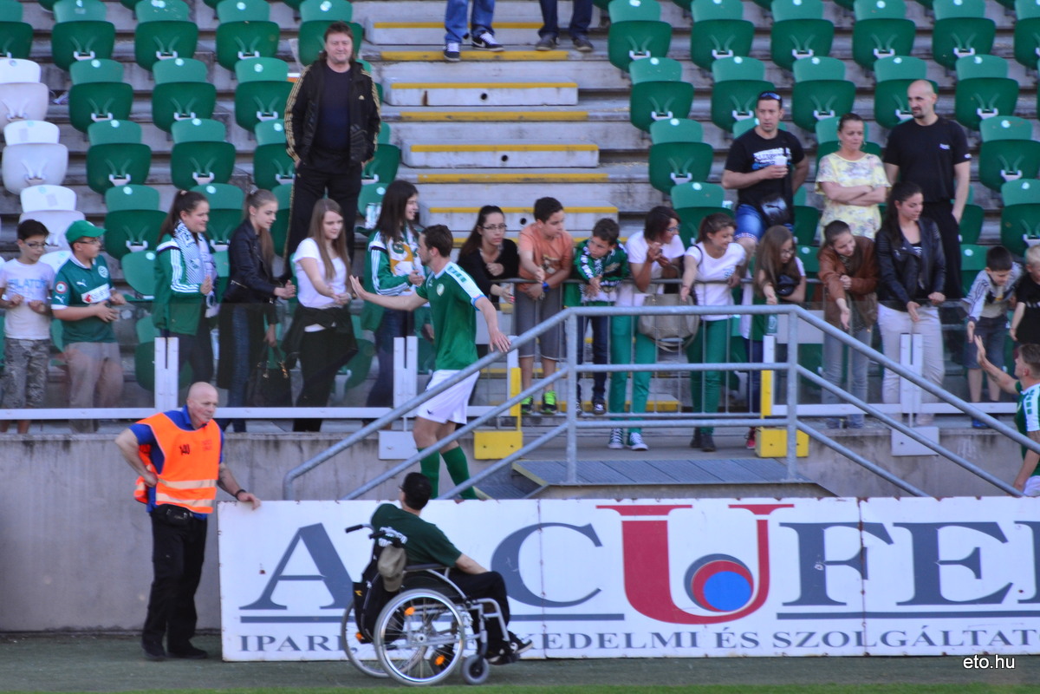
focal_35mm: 450
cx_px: 520
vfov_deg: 3.1
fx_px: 12999
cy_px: 347
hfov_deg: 4.6
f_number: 5.6
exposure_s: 1/80
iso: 400
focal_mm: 300
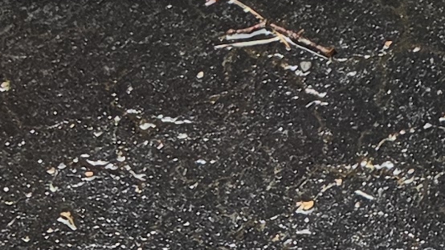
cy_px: -387
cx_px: 733
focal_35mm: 181
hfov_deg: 11.3
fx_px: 2135
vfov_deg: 6.3
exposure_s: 1/1472
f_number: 1.8
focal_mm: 5.4
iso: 80
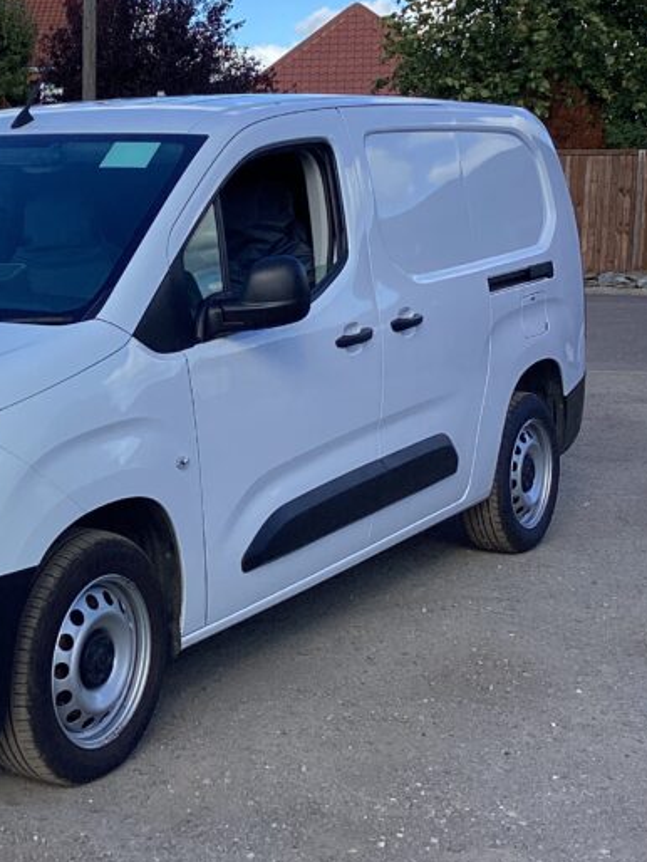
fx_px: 1594
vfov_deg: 30.2
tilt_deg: -6.6
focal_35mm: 64
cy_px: 366
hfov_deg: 22.3
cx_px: 50
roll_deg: -1.4
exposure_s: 1/936
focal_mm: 3.3
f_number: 2.4
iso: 25
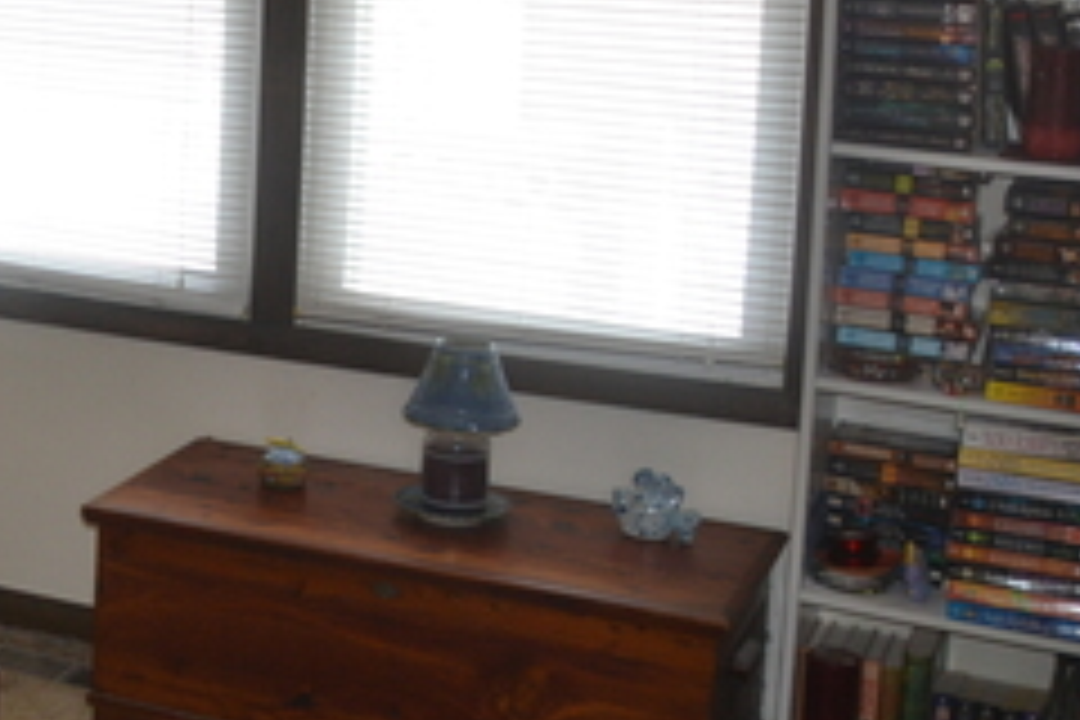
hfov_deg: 24.5
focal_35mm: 72
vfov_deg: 18.4
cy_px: -7
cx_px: -320
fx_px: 2160
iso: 400
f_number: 4
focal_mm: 18
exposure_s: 1/80
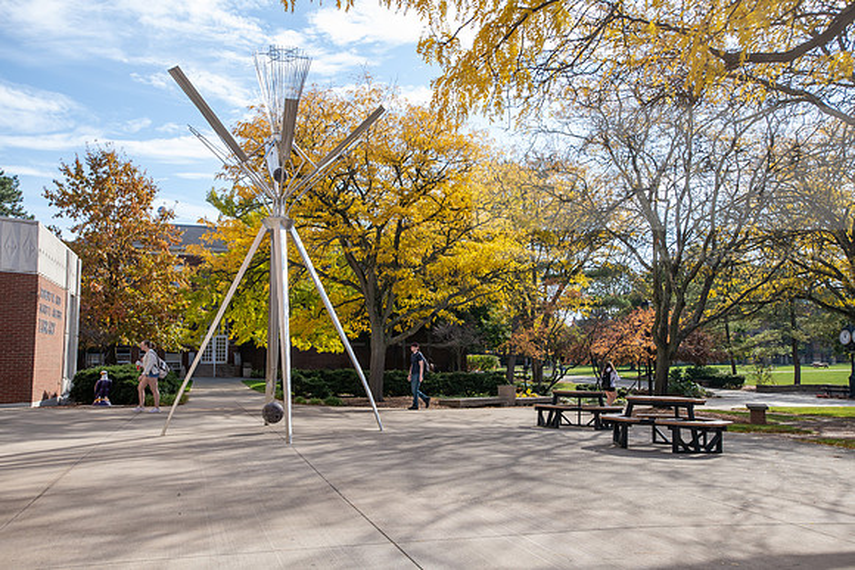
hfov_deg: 58.7
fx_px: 760
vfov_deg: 41.1
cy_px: 285
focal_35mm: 32
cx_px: 428
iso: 250
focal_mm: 32
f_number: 7.1
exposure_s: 1/400
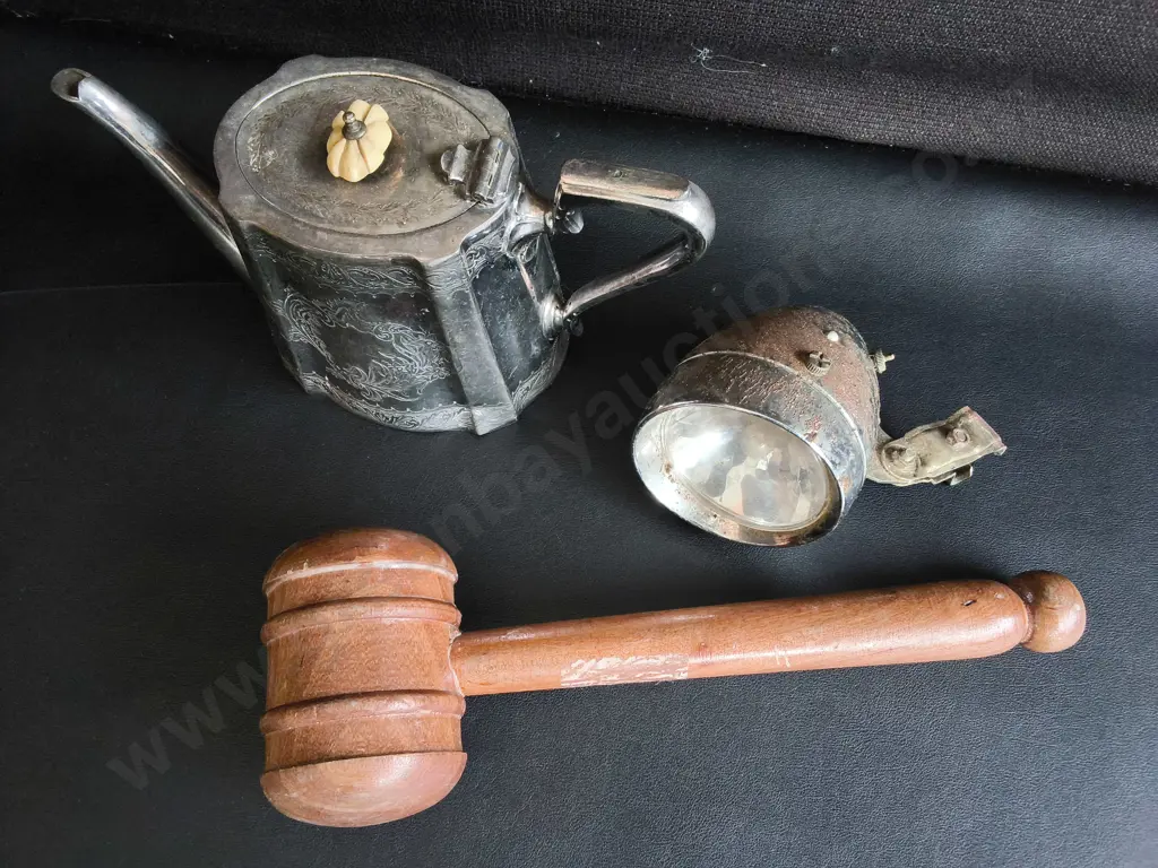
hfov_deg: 65.3
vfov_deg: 51.4
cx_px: 579
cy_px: 434
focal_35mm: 27
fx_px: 903
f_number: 2
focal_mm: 2.87
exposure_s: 1/100
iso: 160
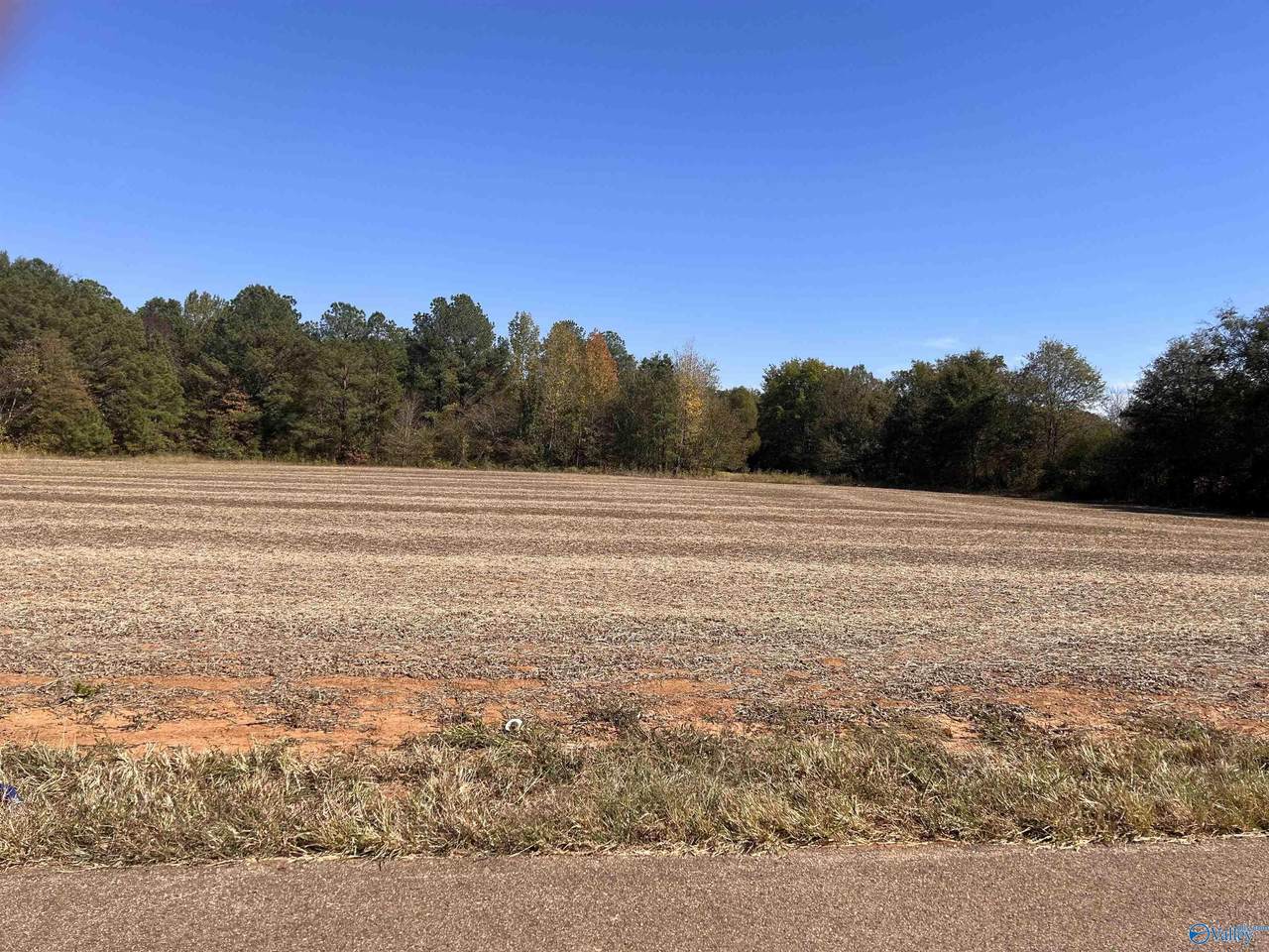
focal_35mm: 26
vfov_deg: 53.1
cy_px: 476
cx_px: 634
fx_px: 953
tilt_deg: -1.2
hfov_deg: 67.3
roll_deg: -2.4
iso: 50
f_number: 1.5
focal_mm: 5.7
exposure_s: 1/4115
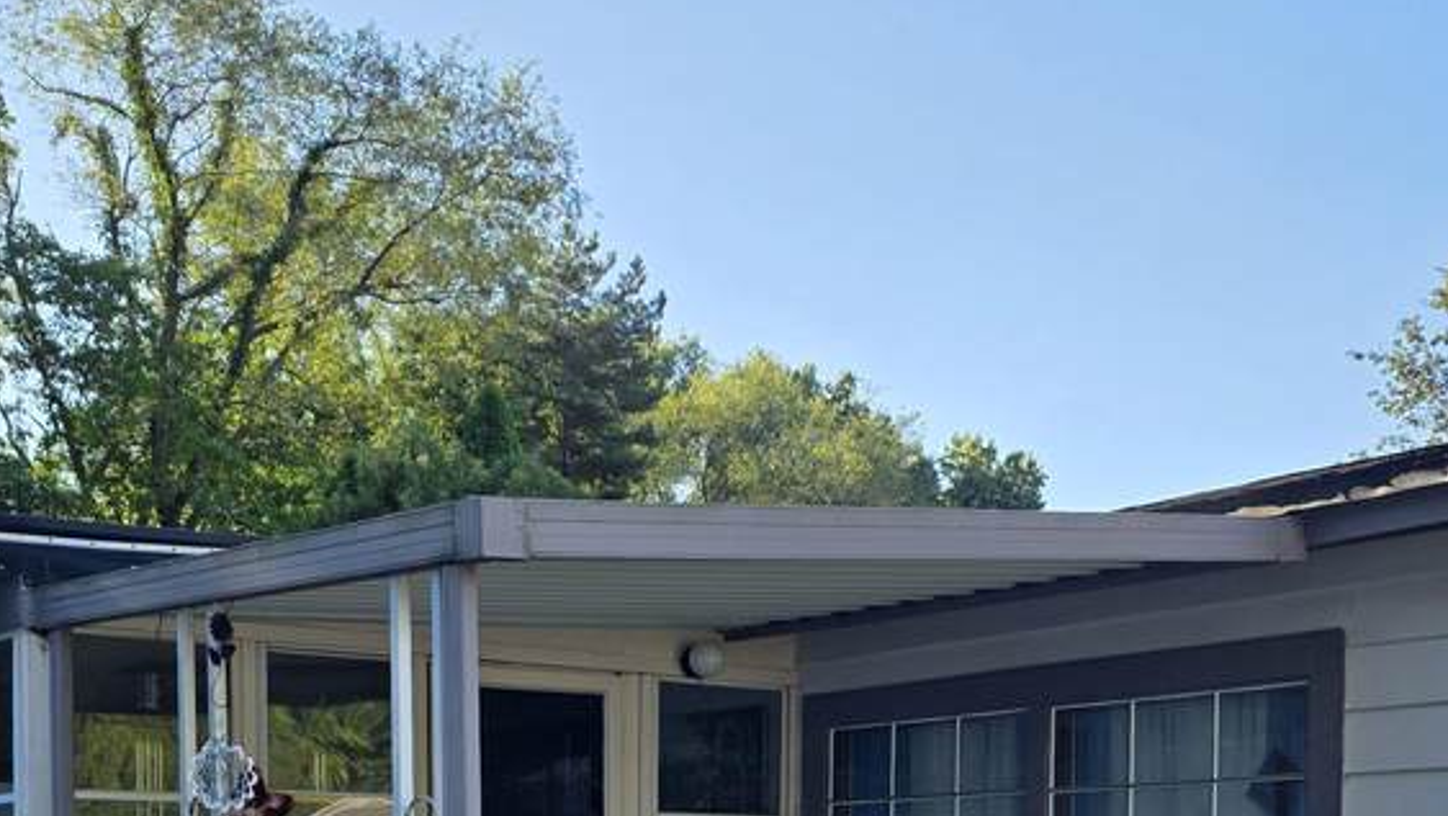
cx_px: 604
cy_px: 960
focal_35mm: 57
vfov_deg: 19.9
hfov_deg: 36.5
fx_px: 2189
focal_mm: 6.3
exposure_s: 1/1962
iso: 80
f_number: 1.7
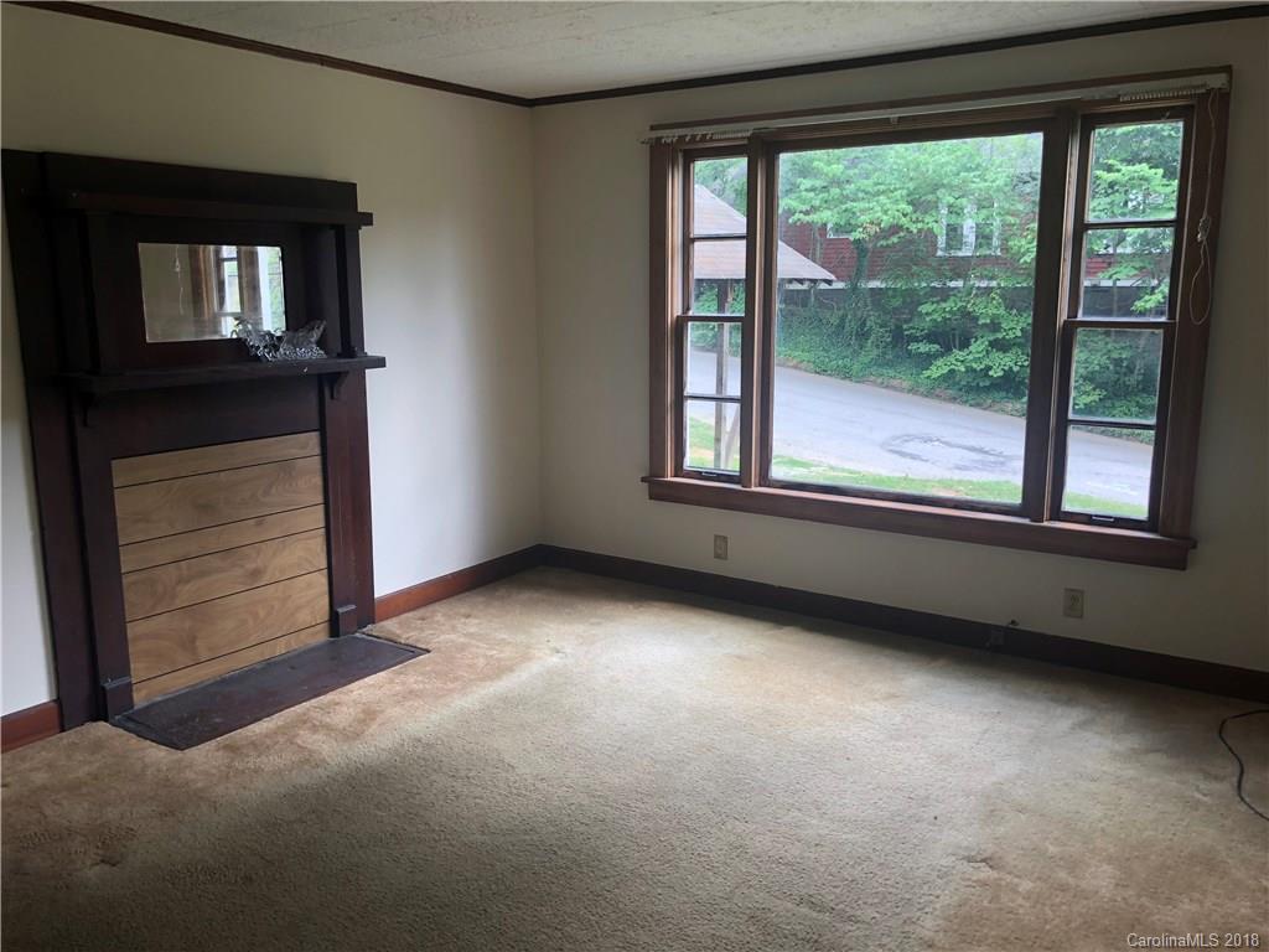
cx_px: 634
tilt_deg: -9.0
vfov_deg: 49.7
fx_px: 1026
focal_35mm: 28
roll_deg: +0.6
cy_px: 476
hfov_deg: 63.4
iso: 50
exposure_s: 1/120
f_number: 1.8
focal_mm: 3.99
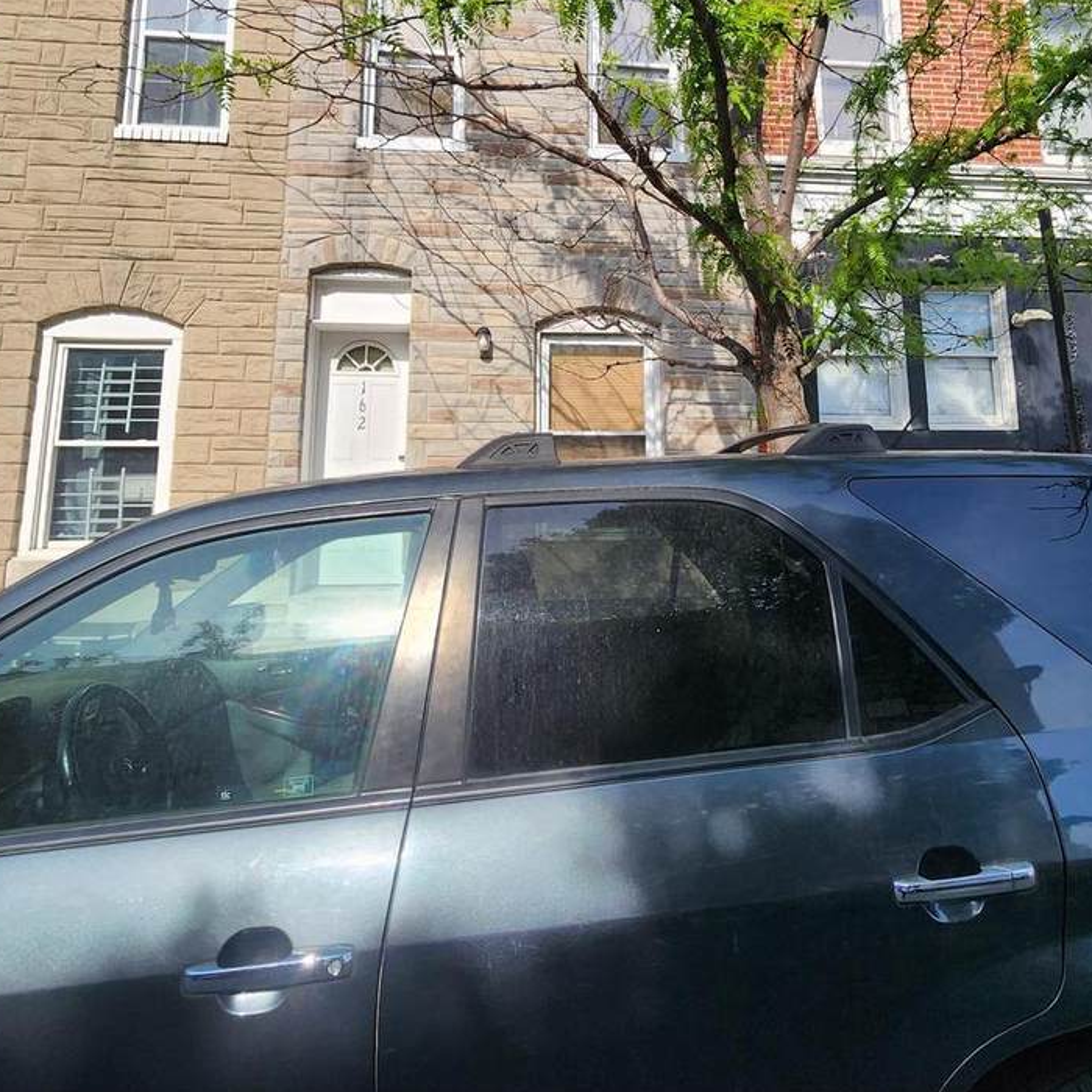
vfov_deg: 70.0
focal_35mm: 21
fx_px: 749
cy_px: 360
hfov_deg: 72.1
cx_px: 577
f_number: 2.2
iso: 50
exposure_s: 1/1571
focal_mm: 2.2
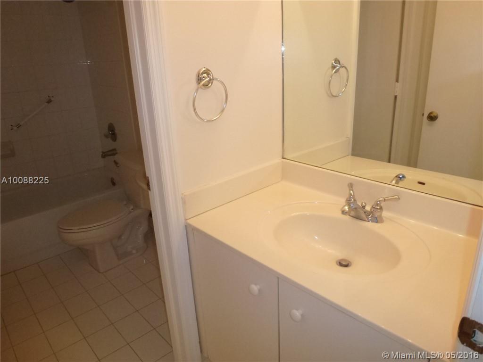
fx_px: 335
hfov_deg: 71.6
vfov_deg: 56.8
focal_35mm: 24
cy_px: 181
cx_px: 242
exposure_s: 1/60
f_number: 3.3
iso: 320
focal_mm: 4.3
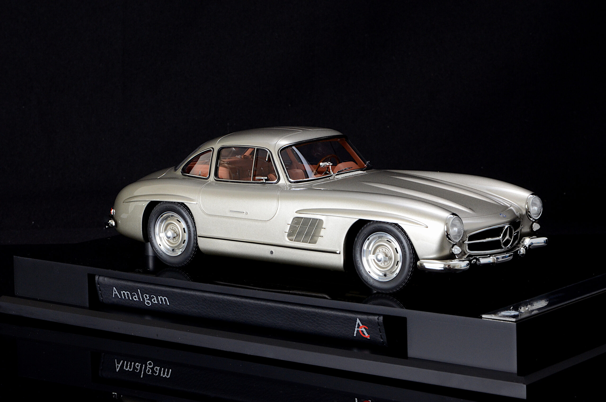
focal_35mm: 105
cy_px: 201
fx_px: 1764
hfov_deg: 19.5
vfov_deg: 13.0
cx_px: 303
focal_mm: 70
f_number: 18
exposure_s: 1/6
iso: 1000
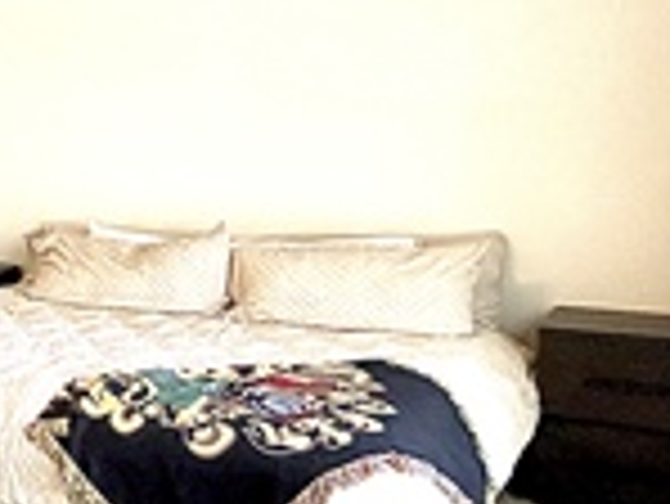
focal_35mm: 60
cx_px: -346
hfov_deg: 24.6
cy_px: 279
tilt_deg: -8.1
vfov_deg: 24.4
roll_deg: +2.2
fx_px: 1162
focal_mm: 2.22
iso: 200
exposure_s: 1/120
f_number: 2.2
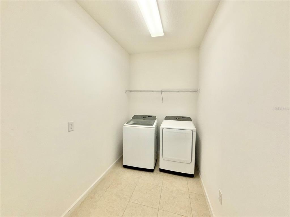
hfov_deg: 102.1
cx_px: 145
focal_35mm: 14
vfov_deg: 85.7
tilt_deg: -4.8
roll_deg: -0.4
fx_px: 117
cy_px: 108
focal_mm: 2.22
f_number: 2.2
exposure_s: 1/101
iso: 50
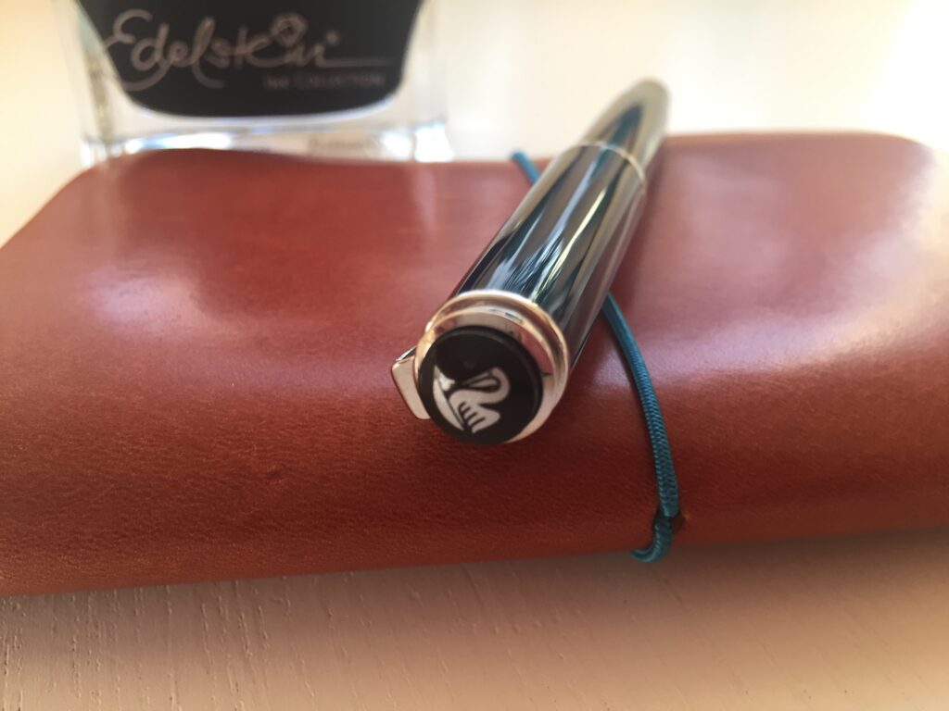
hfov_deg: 61.7
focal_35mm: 29
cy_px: 356
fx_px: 795
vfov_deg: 48.2
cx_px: 474
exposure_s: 1/33
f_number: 2.2
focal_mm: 4.15
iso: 40
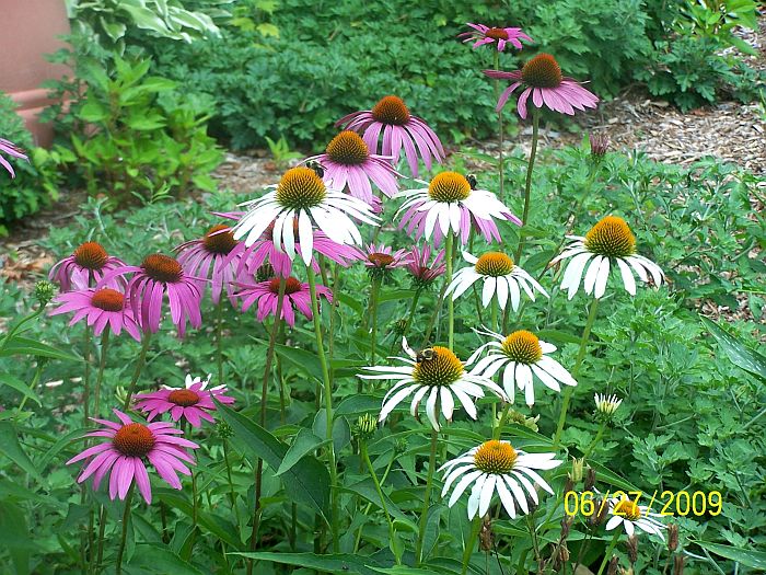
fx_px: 2323
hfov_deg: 18.7
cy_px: 288
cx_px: 383
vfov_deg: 14.1
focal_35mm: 105
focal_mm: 17.5
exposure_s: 1/180
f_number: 3.2
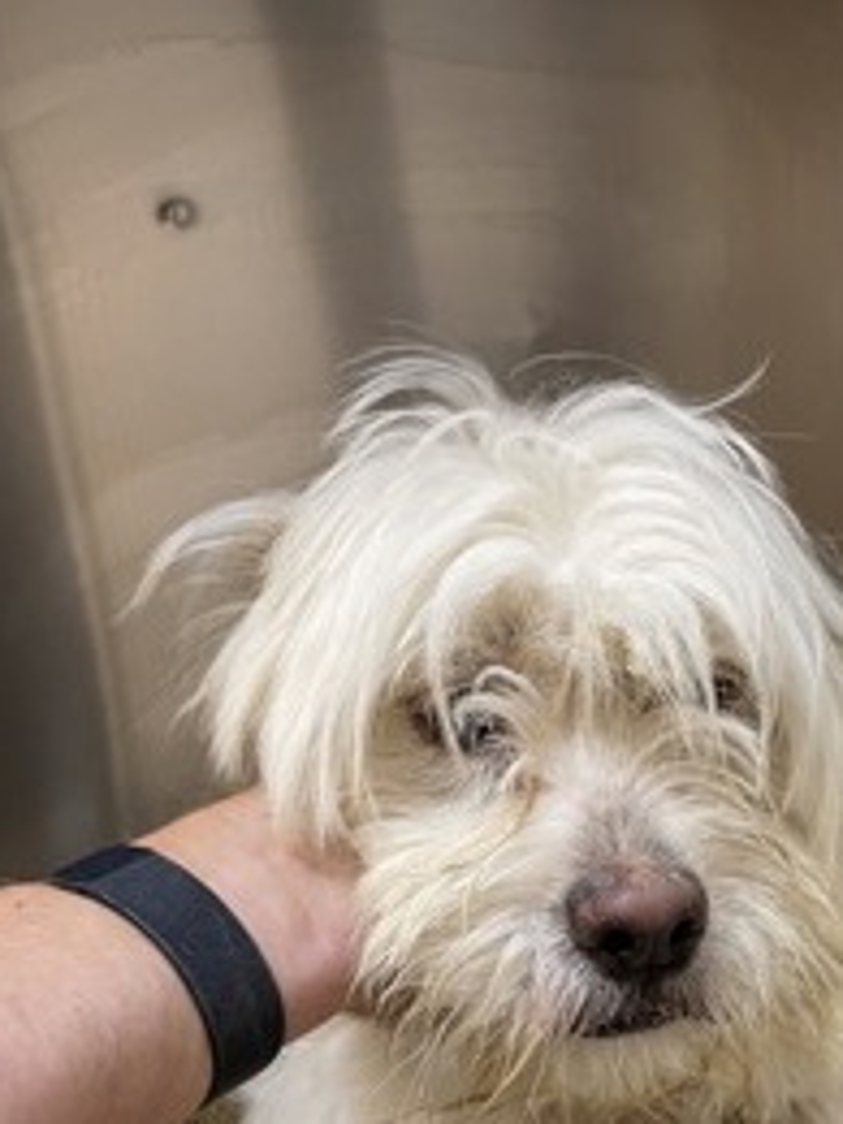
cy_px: 899
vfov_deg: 42.8
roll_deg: +4.0
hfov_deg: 33.9
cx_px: 586
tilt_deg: -18.3
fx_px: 1364
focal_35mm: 42
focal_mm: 4.2
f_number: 1.6
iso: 125
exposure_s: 1/60
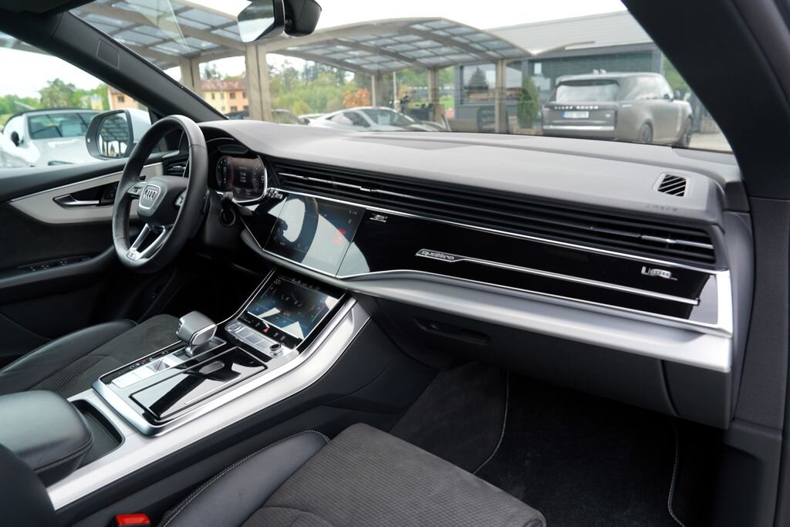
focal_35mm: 24
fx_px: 527
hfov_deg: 73.7
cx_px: 395
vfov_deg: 53.1
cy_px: 264
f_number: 5
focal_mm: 24
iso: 100
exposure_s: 1/100
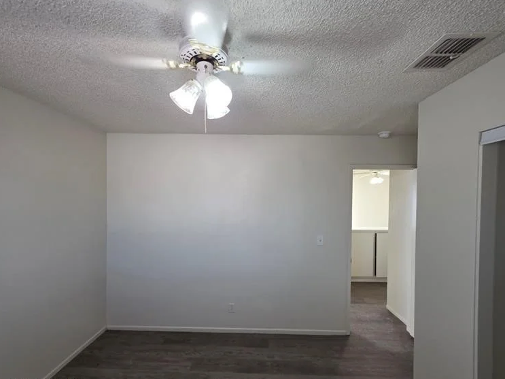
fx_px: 204
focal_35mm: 14
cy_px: 201
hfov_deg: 102.1
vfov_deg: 85.6
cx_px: 252
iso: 160
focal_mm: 2.2
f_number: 1.9
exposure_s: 1/120
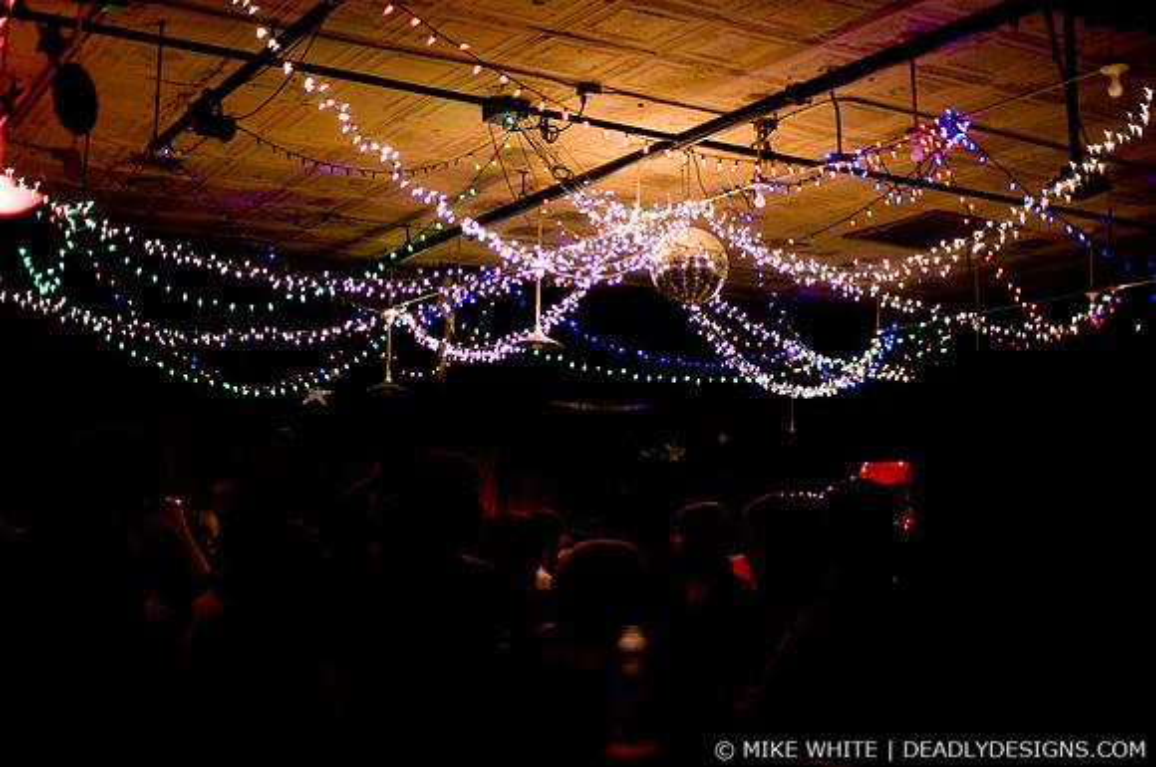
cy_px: 384
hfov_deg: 43.7
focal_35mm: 45
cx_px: 578
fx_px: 1443
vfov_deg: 29.8
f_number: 1.4
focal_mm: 30
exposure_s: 1/80
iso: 1250
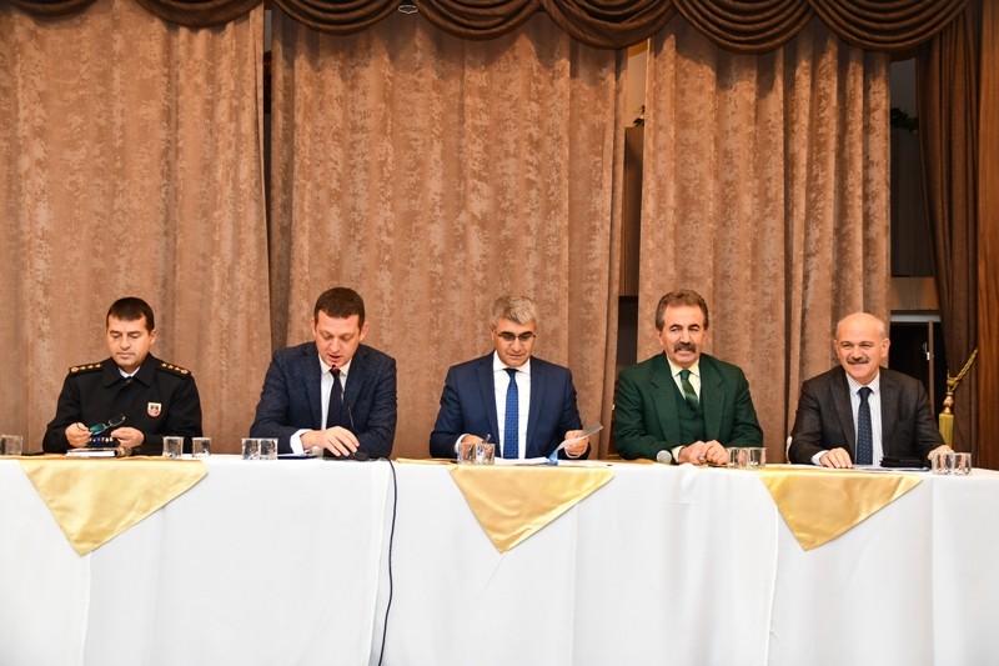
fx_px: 1276
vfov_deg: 29.2
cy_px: 333
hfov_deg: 42.8
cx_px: 500
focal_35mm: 46
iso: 900
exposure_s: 1/60
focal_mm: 31
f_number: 4
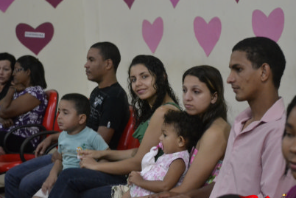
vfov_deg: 14.1
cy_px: 122
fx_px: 797
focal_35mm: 97
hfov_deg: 21.0
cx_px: 158
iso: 3200
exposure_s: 1/20
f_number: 5
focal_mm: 52
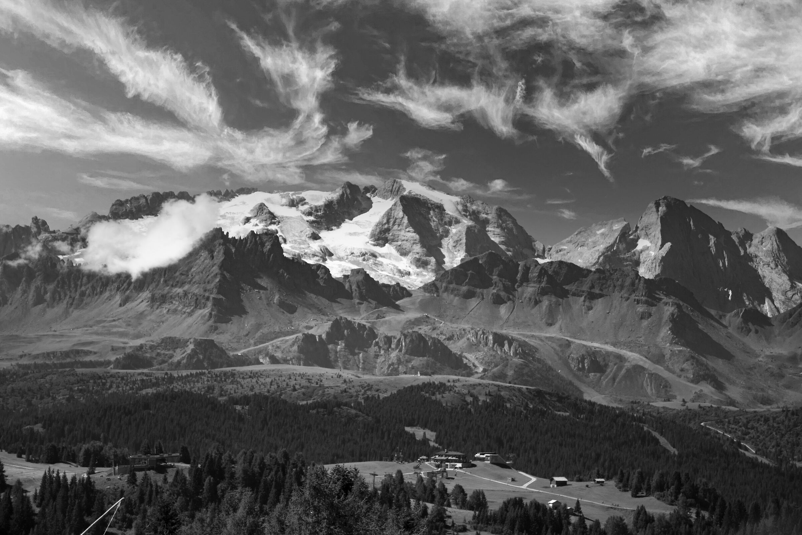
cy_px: 268
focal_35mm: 105
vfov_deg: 13.0
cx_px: 401
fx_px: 2339
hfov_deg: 19.5
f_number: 5
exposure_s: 1/2000
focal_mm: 70
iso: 100
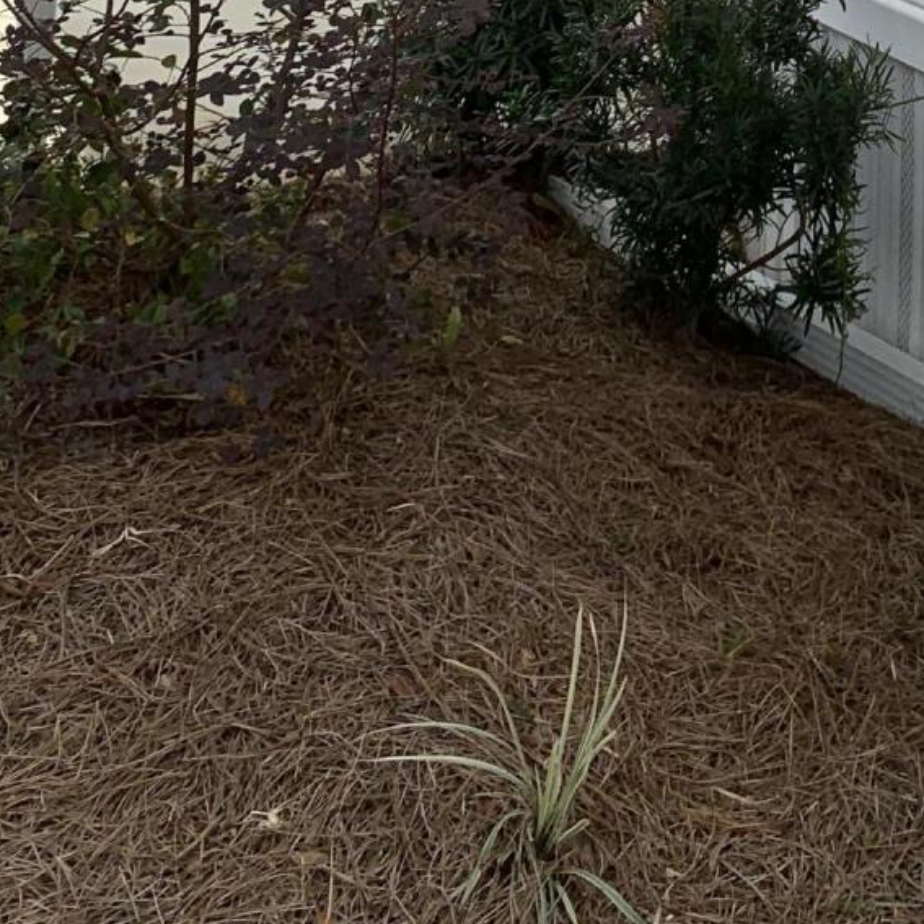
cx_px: 911
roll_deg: -1.9
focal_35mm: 81
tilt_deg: +5.4
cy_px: -652
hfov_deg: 20.7
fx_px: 2446
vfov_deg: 17.9
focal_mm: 4.25
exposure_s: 1/2833
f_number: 1.8
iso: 25
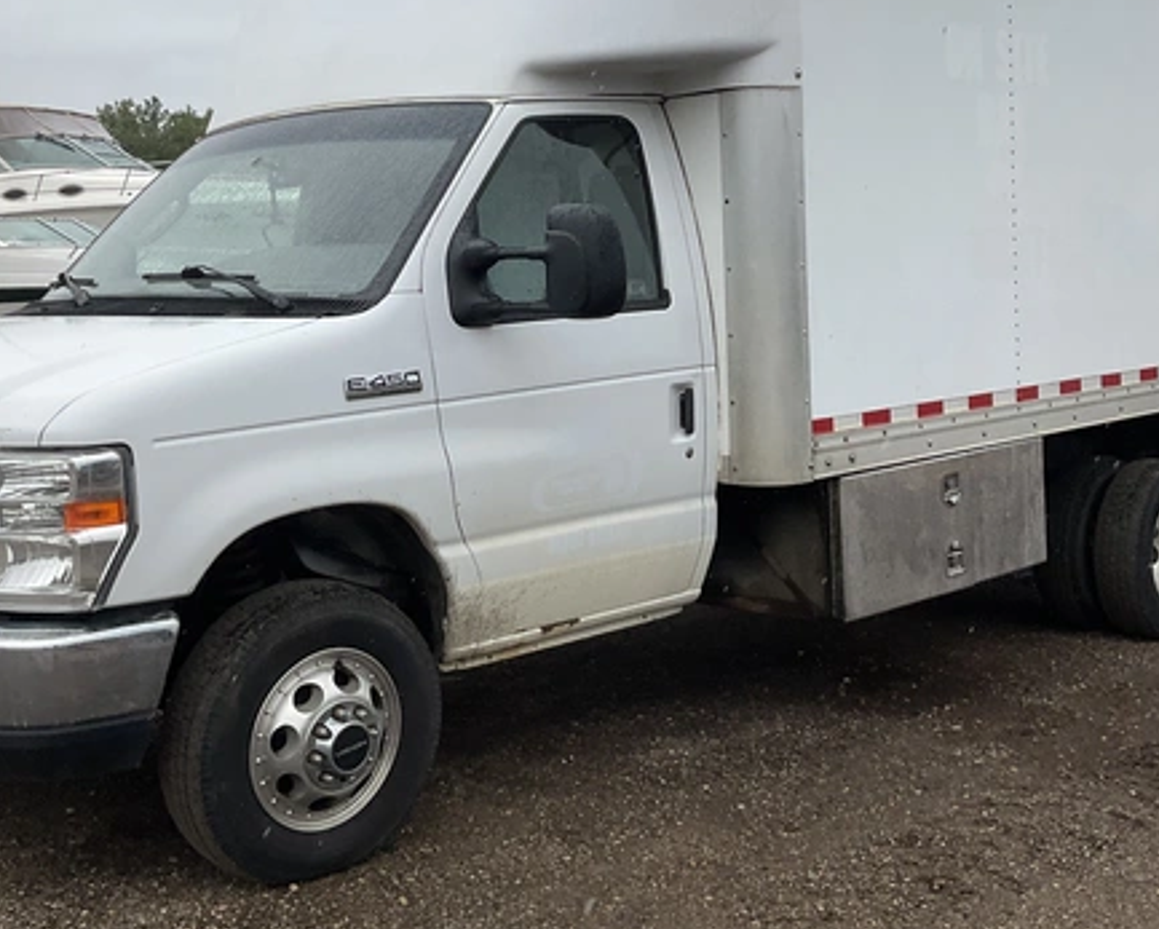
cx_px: 586
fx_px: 1682
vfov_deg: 30.7
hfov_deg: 38.0
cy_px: 325
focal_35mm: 49
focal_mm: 3
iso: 25
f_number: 1.8
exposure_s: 1/1534
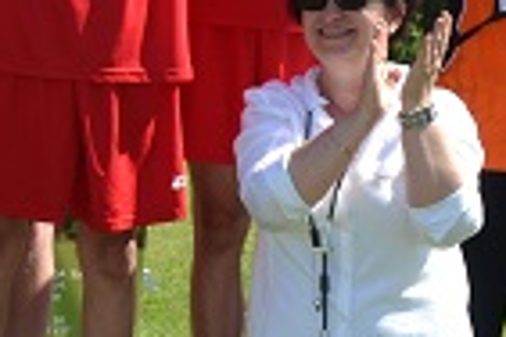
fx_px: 2150
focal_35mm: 153
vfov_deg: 8.9
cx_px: -330
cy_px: -52
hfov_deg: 12.5
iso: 100
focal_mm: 18
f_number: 5.6
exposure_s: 1/200
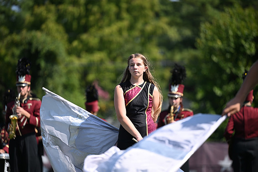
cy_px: 86
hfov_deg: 10.8
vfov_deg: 7.2
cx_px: 129
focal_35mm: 190
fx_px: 1362
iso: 180
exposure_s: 1/2000
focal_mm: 190
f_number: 2.8
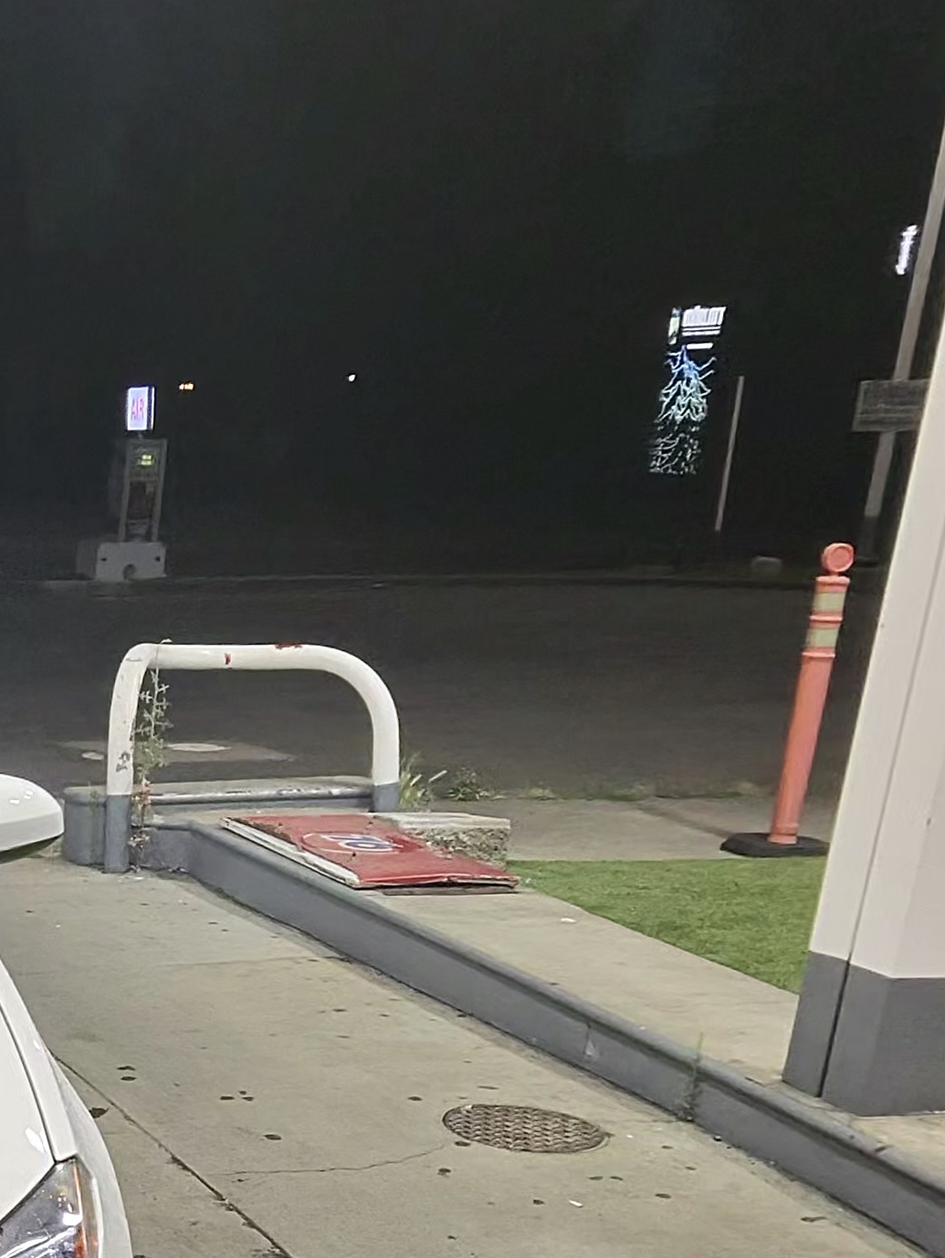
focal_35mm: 38
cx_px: -418
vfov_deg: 43.9
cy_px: 1170
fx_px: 1383
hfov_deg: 27.8
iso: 79
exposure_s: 1/59.9
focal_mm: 2.24
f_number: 2.2
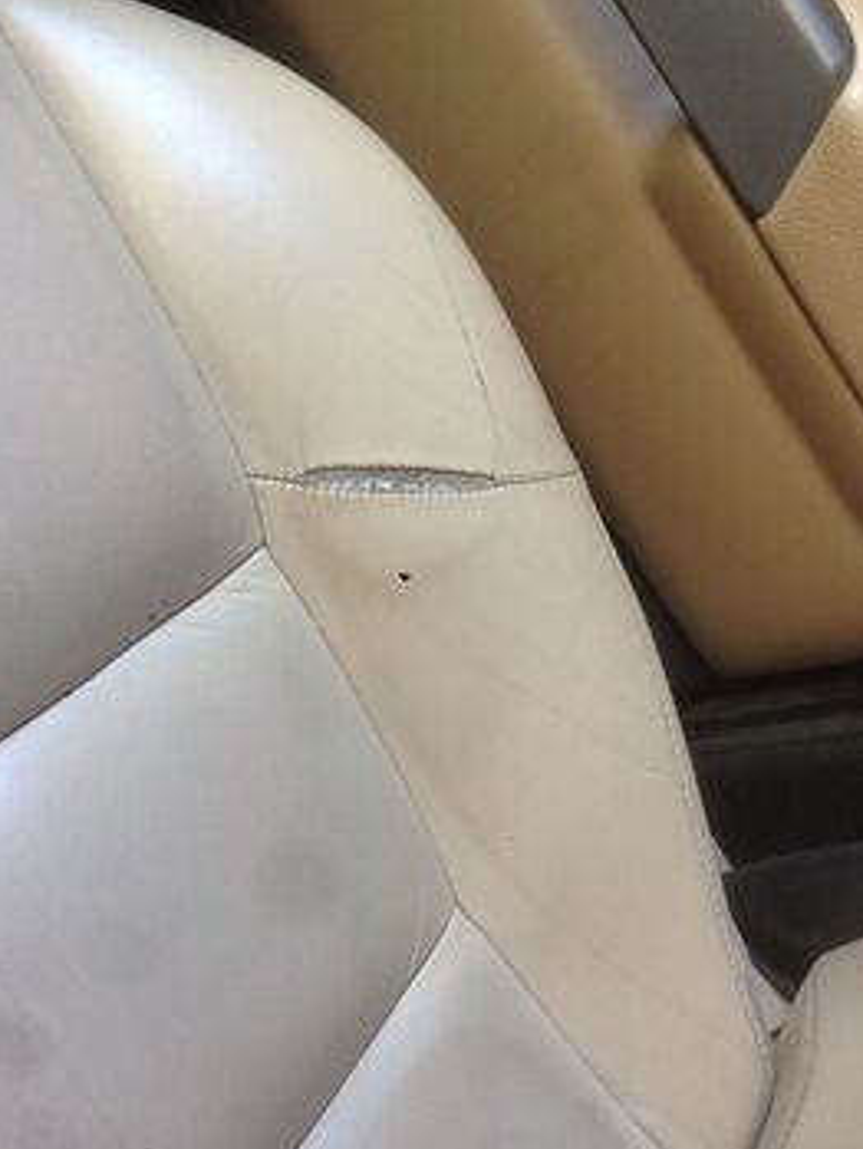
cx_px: 432
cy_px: 583
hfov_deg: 41.8
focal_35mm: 34
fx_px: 1130
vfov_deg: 53.9
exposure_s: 1/20
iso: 100
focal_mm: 4.12
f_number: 2.4
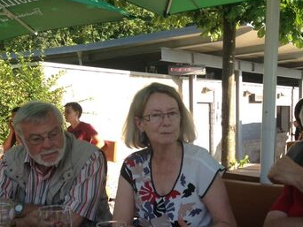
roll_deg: +2.4
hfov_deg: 35.4
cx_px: 179
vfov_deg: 26.8
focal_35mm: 54
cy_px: 162
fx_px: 473
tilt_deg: -7.0
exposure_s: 1/275
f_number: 2.4
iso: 50
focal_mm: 4.12
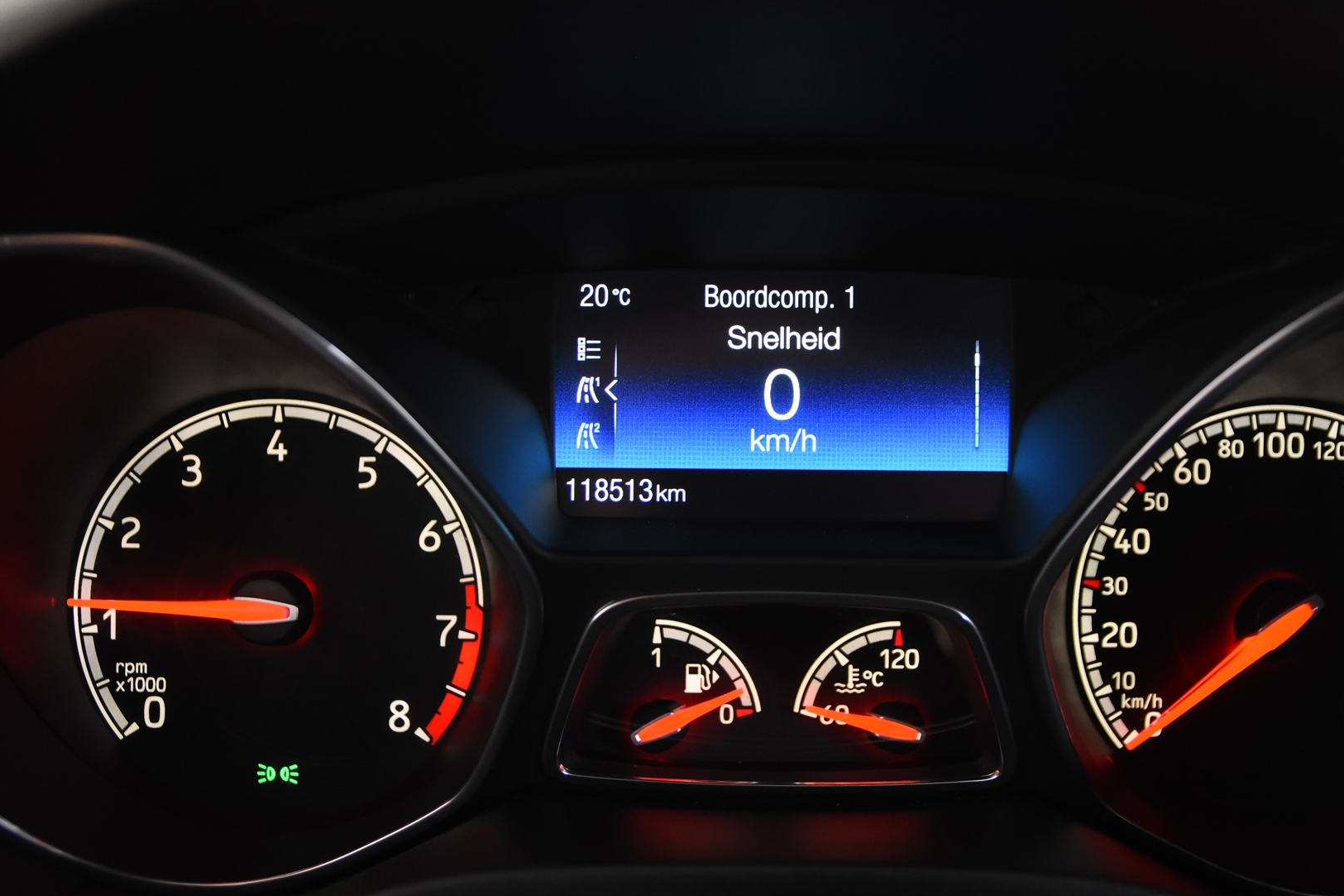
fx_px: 1456
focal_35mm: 39
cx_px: 743
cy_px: 468
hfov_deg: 49.5
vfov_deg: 34.2
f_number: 3
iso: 1600
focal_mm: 22
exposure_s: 1/30
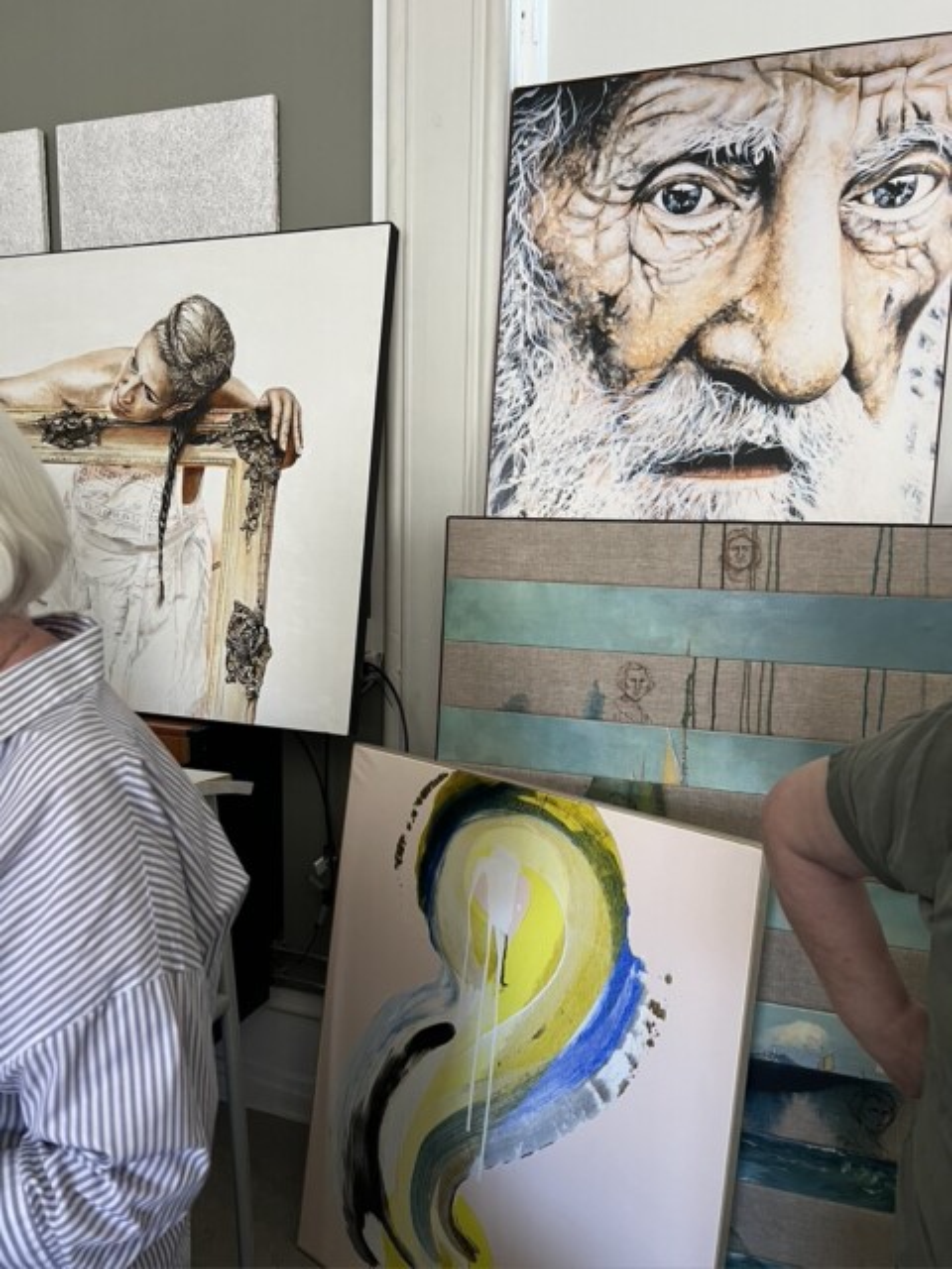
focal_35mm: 26
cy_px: 634
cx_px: 476
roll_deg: -0.6
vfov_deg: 67.3
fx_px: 953
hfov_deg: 53.1
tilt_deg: -7.6
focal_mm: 5.7
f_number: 1.5
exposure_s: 1/60
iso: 160
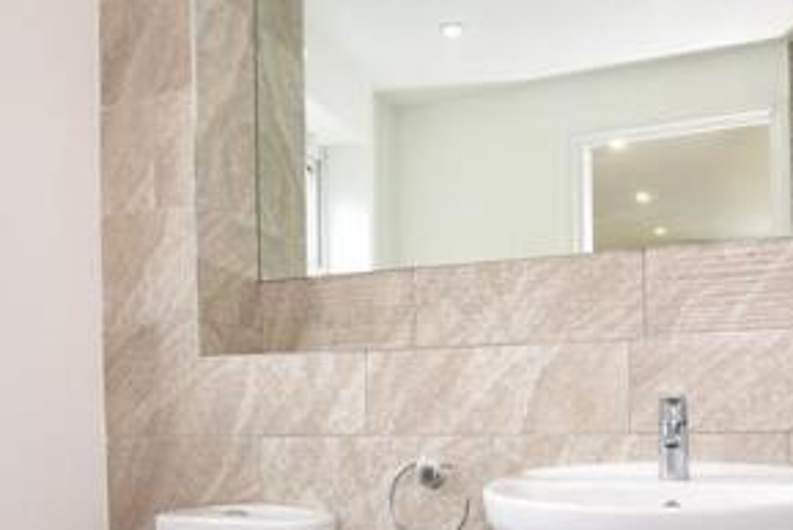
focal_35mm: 34
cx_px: 417
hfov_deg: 55.7
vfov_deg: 37.6
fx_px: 749
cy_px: 419
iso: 400
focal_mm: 10
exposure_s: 1/50
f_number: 5.6
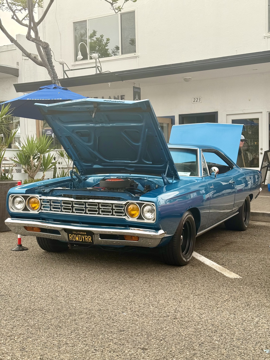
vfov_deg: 39.7
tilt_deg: -1.5
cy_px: 180
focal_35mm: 48
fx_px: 499
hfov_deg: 30.3
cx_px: 135
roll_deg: +0.7
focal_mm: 6.76
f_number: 1.78
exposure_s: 1/538
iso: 100
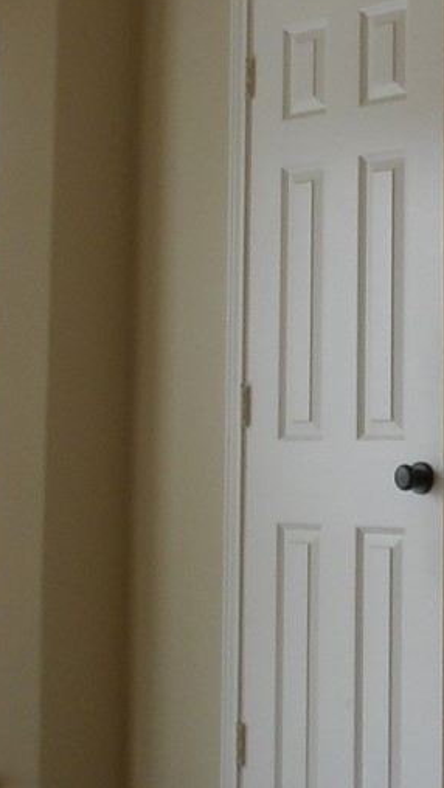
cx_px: -90
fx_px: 2113
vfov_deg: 21.0
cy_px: 230
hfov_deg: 11.7
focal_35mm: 101
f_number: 4.1
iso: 100
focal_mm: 4.2
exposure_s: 1/41
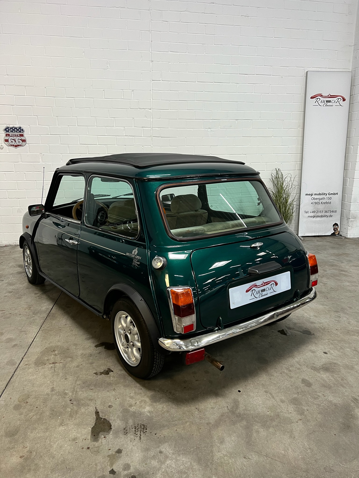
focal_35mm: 26
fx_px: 360
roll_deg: +0.1
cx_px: 180
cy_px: 239
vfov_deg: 67.3
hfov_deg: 53.1
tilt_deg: -13.8
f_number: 1.5
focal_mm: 5.7
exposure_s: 1/50
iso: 125
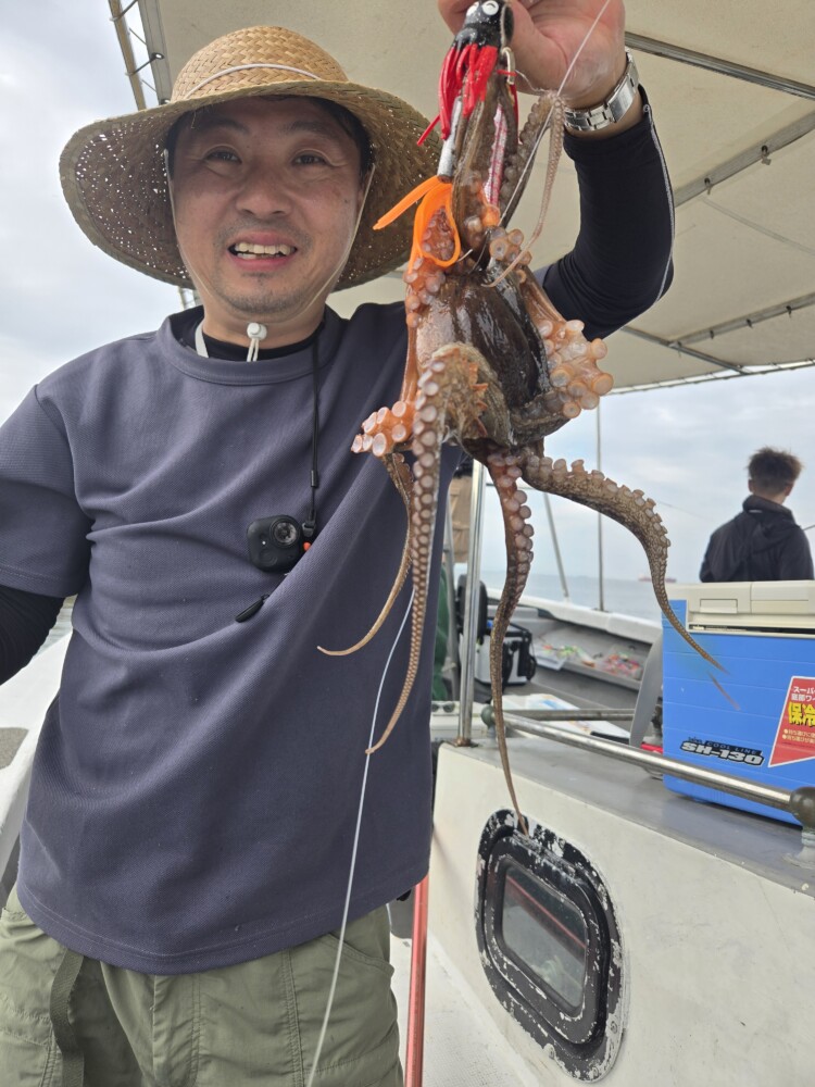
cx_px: 408
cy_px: 544
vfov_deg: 73.9
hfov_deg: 58.9
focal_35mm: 23
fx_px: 722
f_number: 1.8
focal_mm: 5.4
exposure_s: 1/526
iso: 25
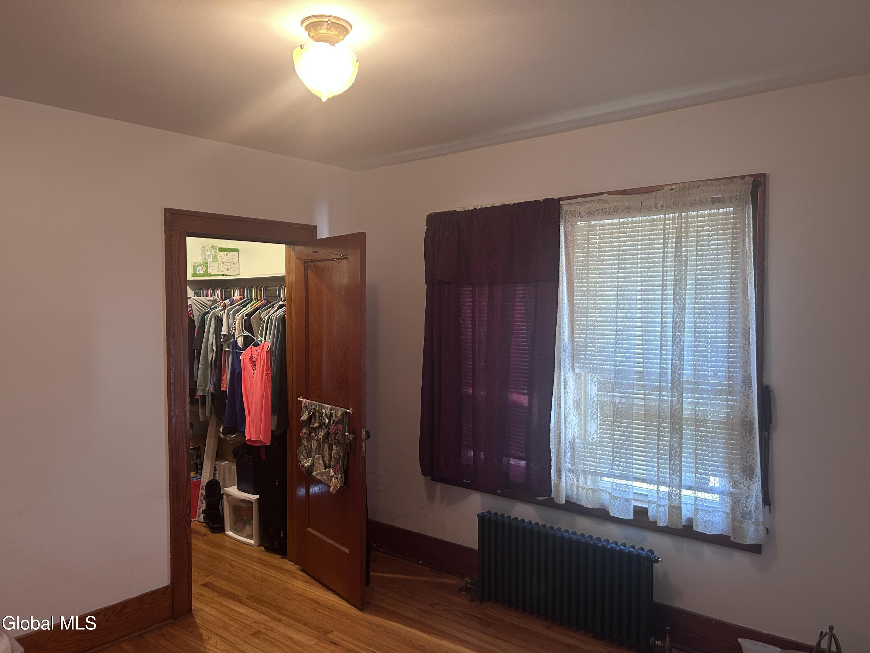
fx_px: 653
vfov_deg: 53.1
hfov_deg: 67.3
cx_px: 435
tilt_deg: -1.5
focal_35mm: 26
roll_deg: +0.0
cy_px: 326
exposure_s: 1/60
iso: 160
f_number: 1.5
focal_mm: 5.7
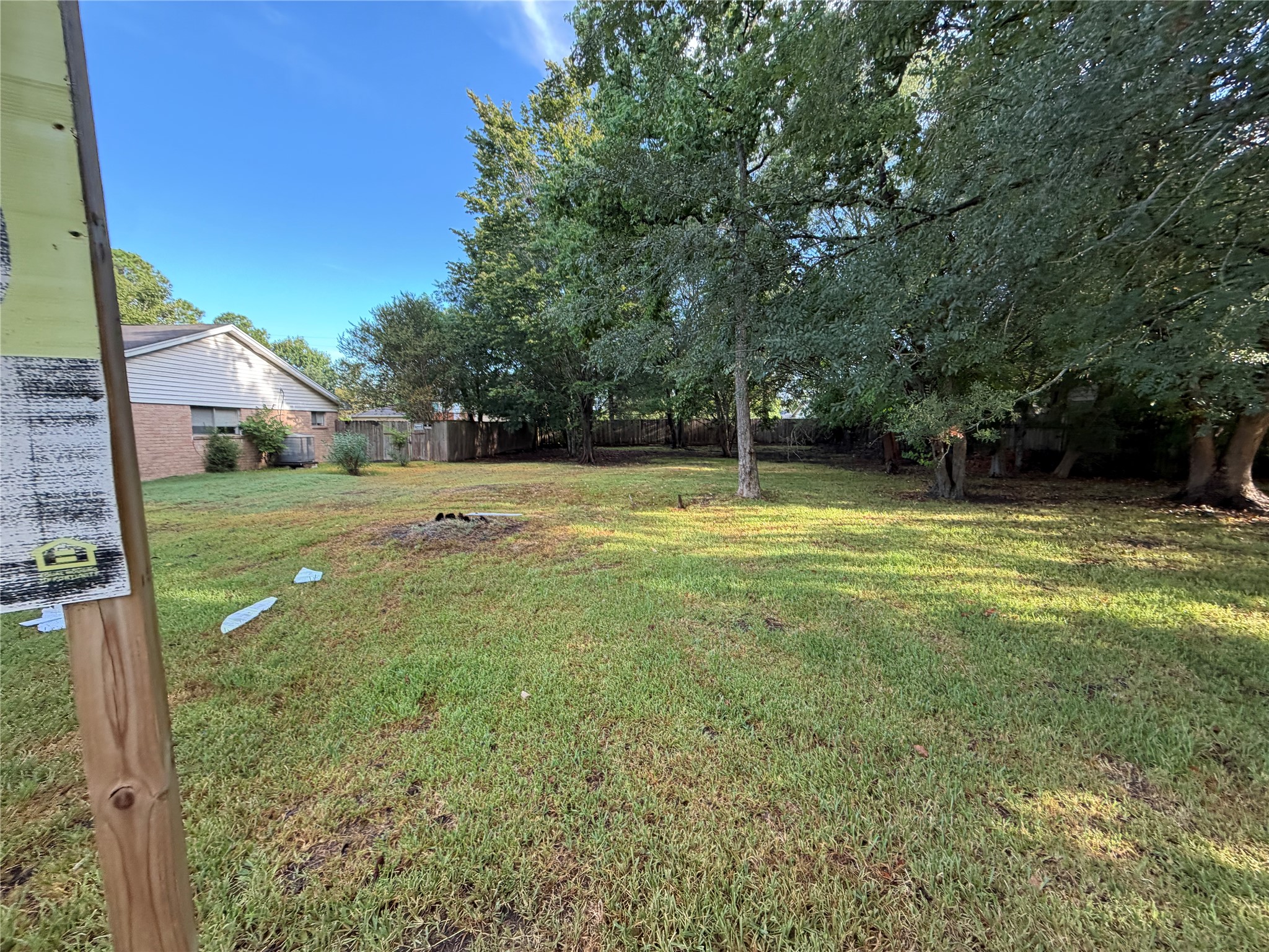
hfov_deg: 102.1
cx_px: 634
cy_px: 476
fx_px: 513
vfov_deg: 85.7
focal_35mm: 14
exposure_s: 1/121
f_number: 2.2
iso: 80
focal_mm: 2.22
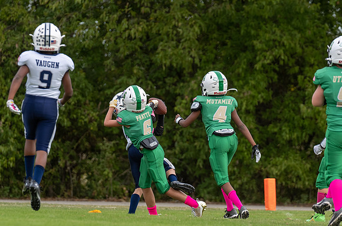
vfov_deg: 3.4
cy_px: 104
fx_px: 3801
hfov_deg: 5.2
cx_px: 113
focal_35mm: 401
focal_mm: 200
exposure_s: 1/1250
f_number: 3.5
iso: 200
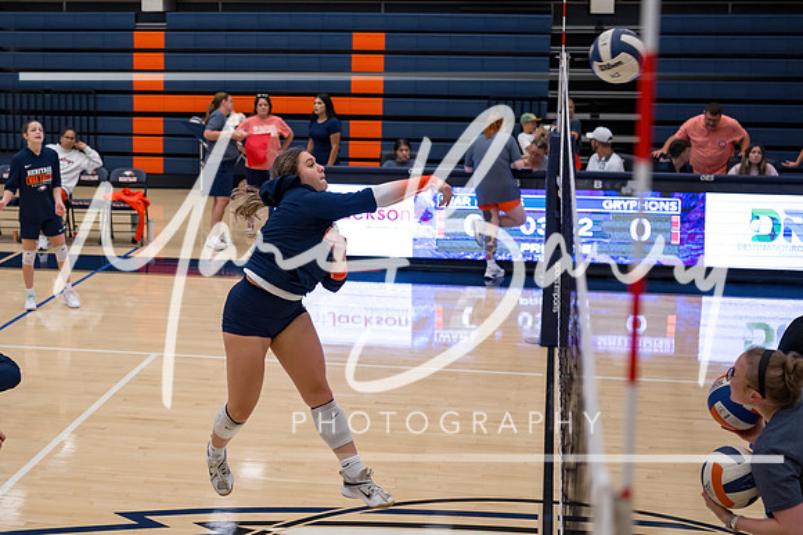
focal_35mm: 63
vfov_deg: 21.6
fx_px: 1402
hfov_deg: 31.8
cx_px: 282
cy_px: 218
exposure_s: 1/1000
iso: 2000
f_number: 2.8
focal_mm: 48
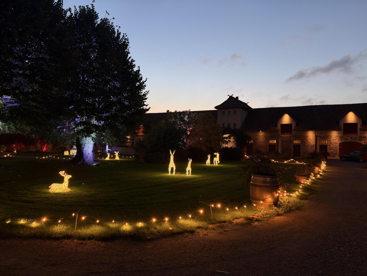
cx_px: 184
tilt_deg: +1.7
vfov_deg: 56.8
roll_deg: -0.6
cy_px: 138
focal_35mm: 24
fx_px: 254
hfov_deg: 71.6
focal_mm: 6.93
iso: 500
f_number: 1.48
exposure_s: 1/33
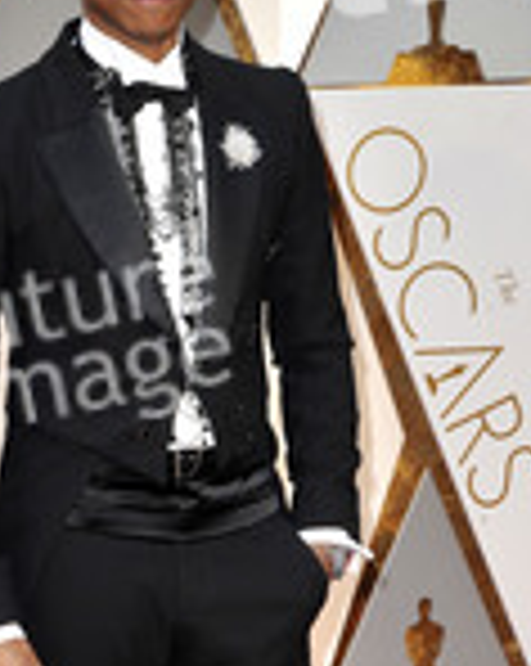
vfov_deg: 9.3
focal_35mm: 208
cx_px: 133
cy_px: 585
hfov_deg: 7.4
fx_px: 4094
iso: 1000
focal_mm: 82
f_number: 8
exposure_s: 1/250
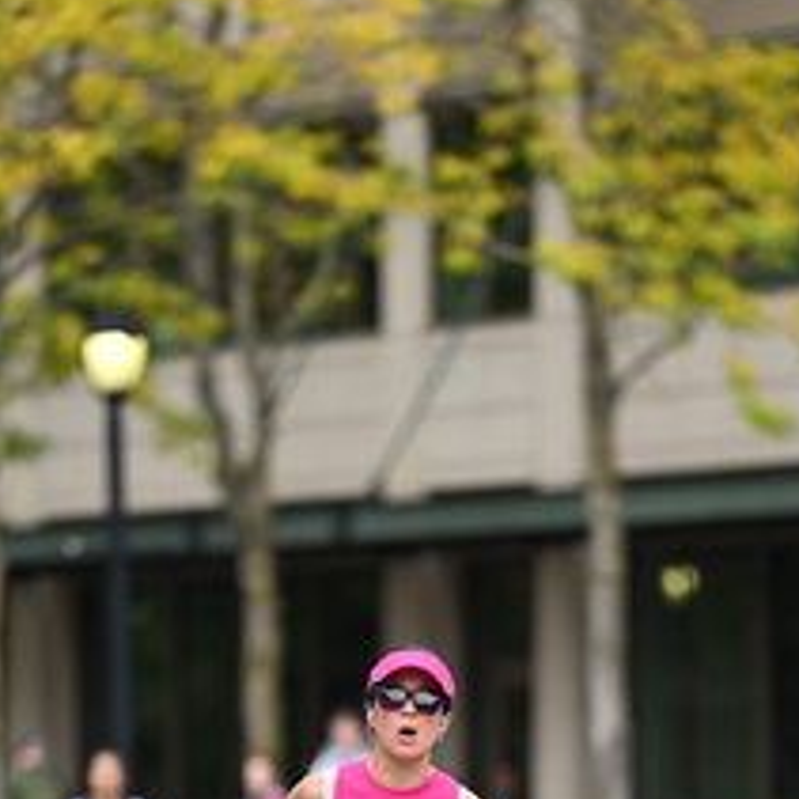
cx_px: 388
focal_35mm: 443
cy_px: 799
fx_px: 11569
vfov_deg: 4.0
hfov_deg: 4.0
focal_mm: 200
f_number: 2.8
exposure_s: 1/2000
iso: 640
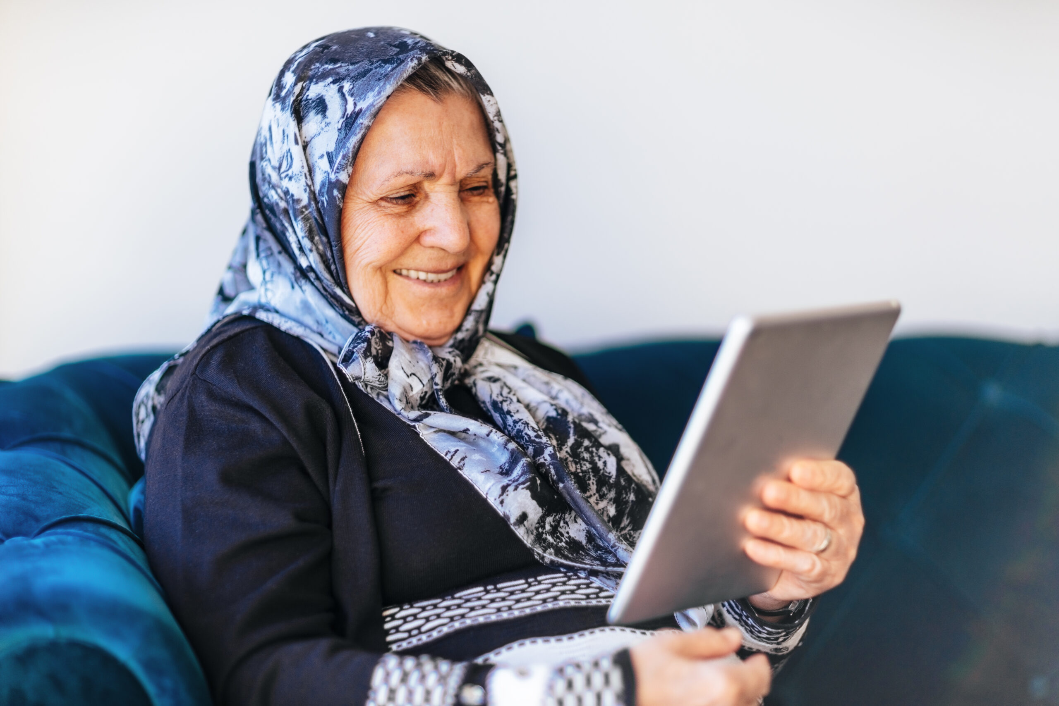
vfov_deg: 16.1
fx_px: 2501
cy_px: 353
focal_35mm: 85
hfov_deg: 23.9
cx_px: 530
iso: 100
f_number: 1.3
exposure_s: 1/1000
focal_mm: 85
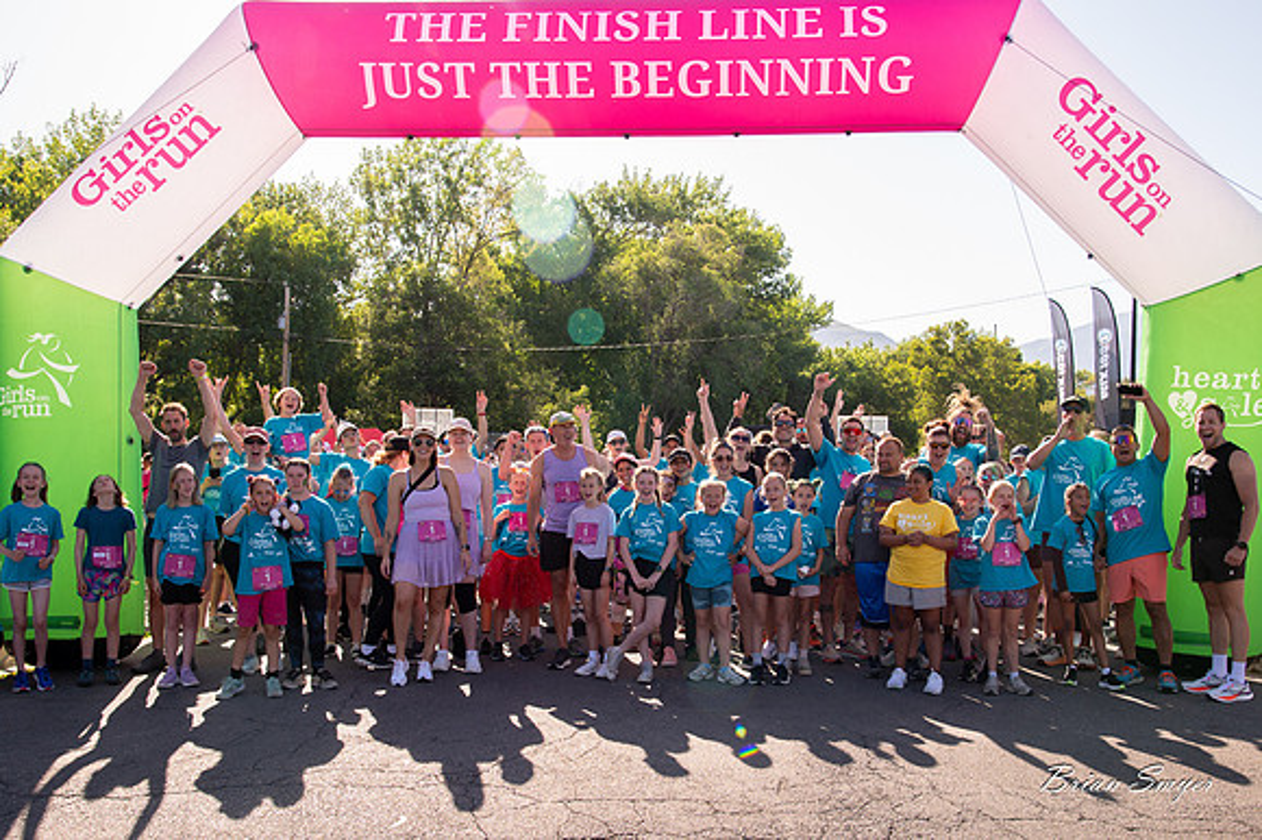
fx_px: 1403
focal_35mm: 40
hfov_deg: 48.4
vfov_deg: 33.2
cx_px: 643
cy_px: 495
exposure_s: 1/250
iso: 320
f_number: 8
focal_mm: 34
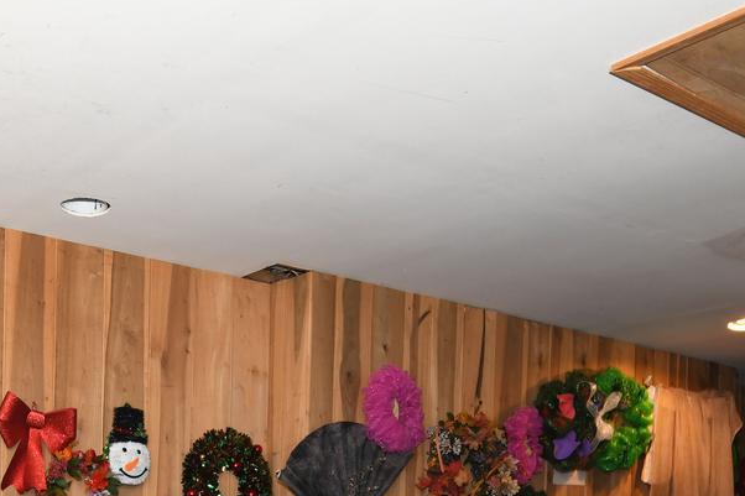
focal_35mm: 51
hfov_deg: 37.3
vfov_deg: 23.8
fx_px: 1055
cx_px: 131
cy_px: 618
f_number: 4.5
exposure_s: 1/25
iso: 400
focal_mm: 15
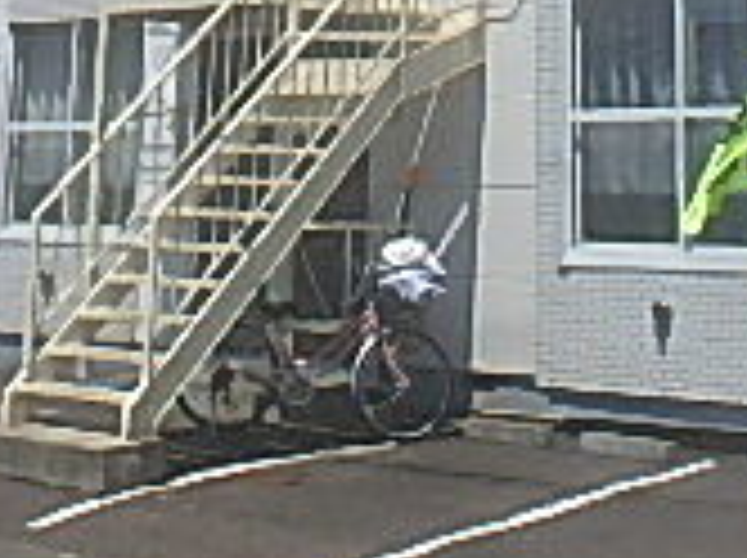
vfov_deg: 17.1
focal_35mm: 81
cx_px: 454
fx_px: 1745
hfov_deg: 24.1
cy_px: -166
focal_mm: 3.7
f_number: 6
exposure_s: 1/800
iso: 125
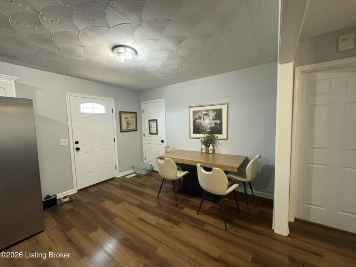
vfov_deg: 85.7
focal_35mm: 14
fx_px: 144
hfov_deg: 102.1
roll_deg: +1.6
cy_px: 134
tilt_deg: -3.5
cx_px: 178
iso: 320
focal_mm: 2.22
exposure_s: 1/60
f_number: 2.2
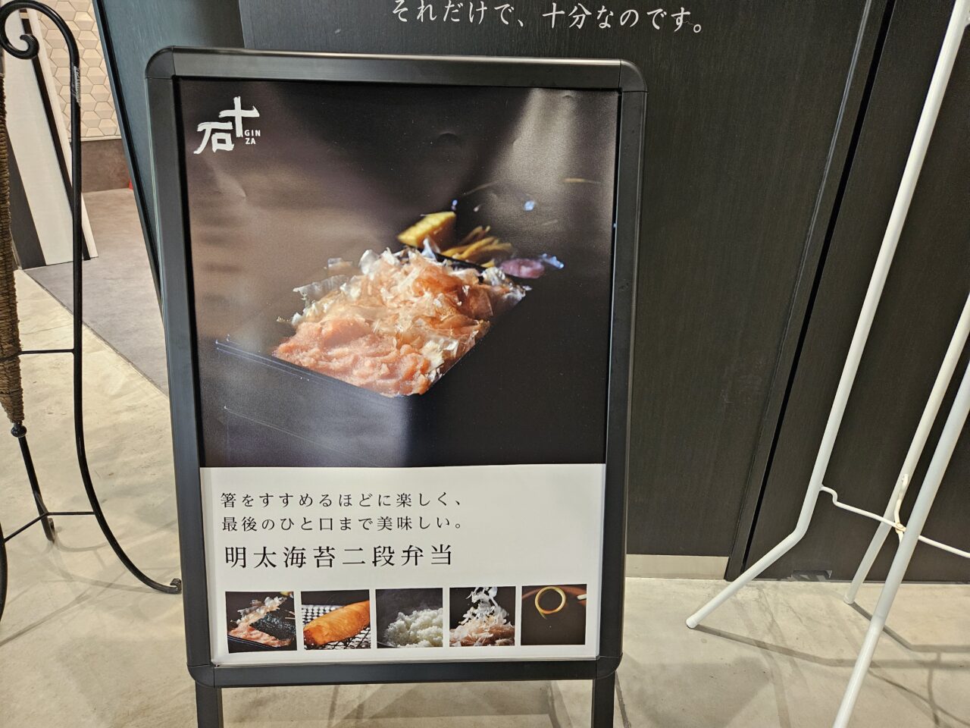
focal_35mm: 23
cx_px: 485
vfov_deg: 58.9
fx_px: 644
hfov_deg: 73.9
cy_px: 364
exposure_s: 1/200
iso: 640
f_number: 1.8
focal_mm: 5.4
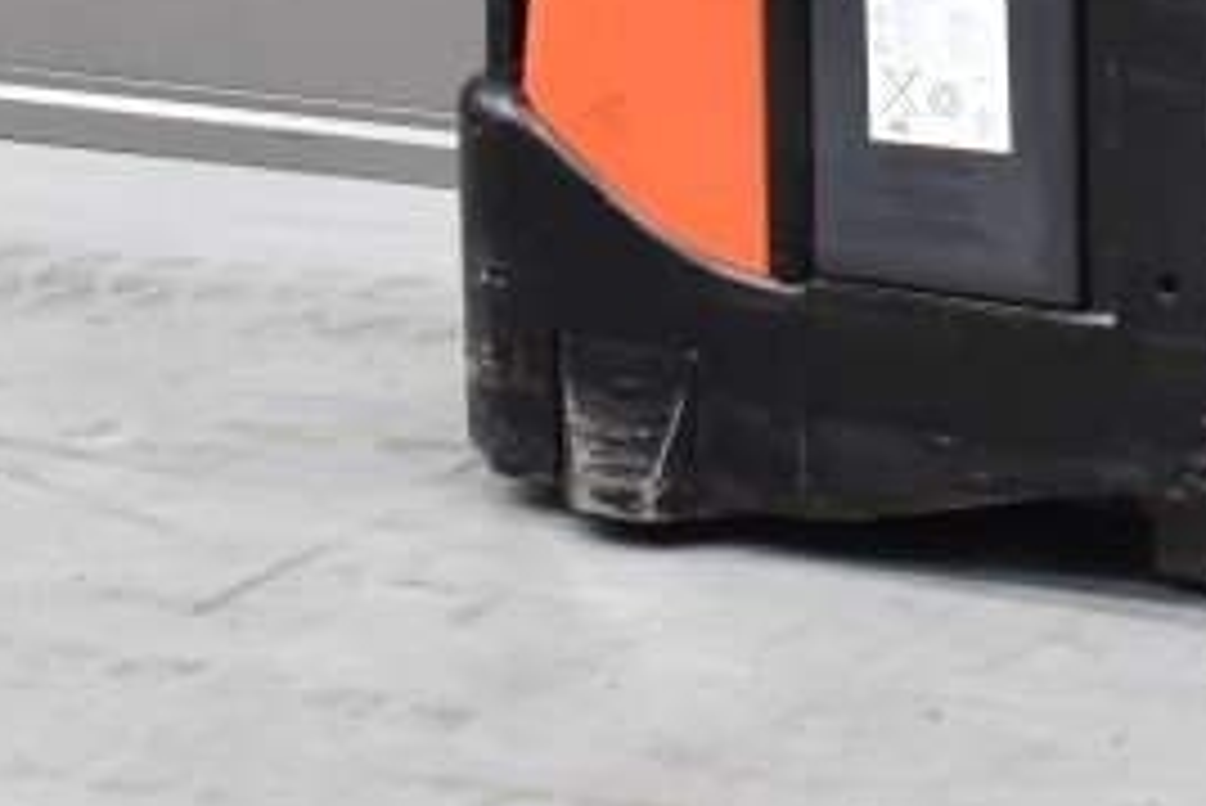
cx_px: 1454
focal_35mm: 154
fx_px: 5169
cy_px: -752
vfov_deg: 8.5
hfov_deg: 13.0
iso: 1250
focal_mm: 23
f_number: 5.6
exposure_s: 1/25
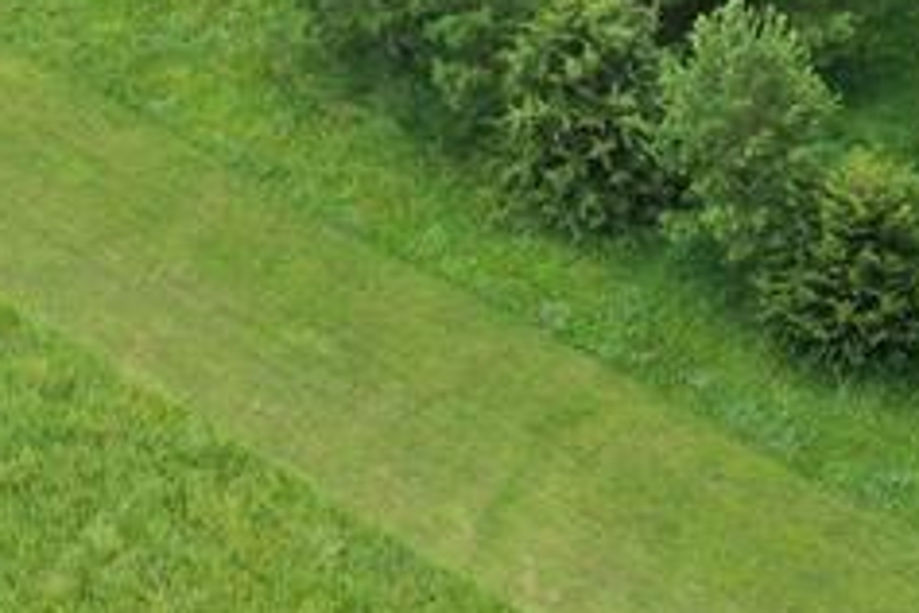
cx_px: 1159
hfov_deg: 16.1
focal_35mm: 121
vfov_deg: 10.7
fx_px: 3089
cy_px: -466
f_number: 5
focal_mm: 10.26
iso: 100
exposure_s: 1/100
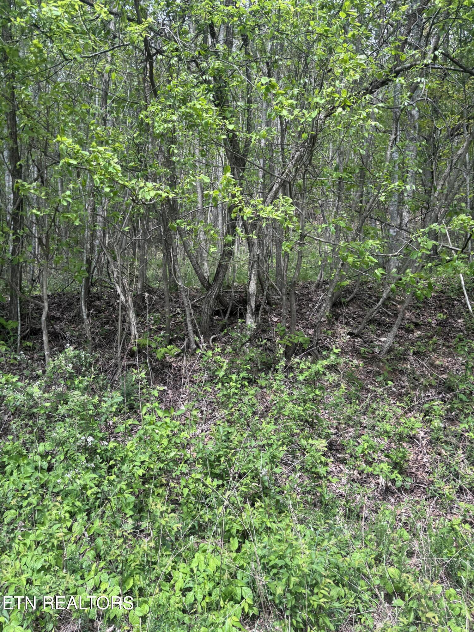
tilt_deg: +4.2
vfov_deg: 67.3
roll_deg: -1.6
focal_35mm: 26
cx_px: 237
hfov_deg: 53.1
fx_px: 475
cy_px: 316
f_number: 1.6
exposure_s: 1/837
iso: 50
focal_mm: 5.96
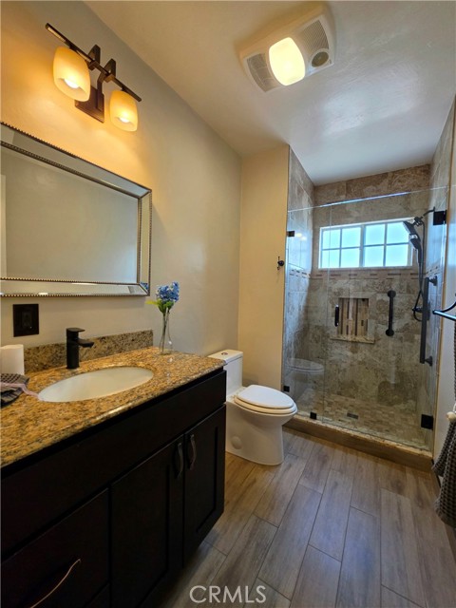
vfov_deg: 106.2
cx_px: 228
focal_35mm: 13
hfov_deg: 89.9
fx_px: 228
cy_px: 304
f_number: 1.9
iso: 80
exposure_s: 1/120
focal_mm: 2.2
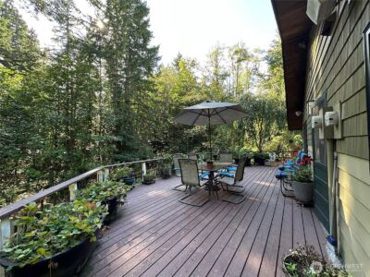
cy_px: 138
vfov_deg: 85.7
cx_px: 185
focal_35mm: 14
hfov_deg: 102.1
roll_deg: +0.9
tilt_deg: +2.4
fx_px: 150
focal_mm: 2.22
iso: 64
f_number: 2.2
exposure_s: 1/99
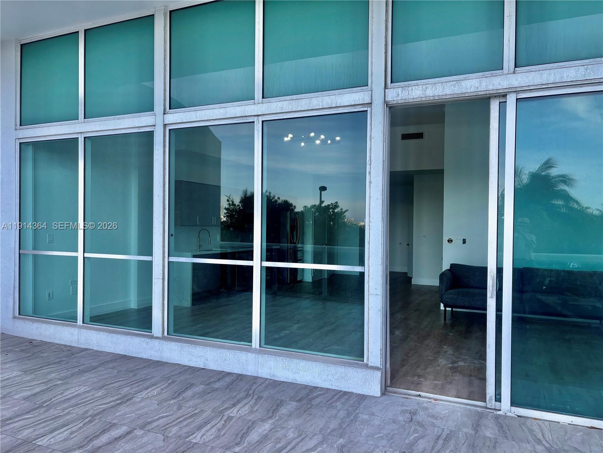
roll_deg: -0.2
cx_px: 302
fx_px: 453
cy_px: 226
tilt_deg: +0.1
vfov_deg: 53.1
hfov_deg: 67.3
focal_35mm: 26
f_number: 1.6
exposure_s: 1/489
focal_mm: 5.96
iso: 50
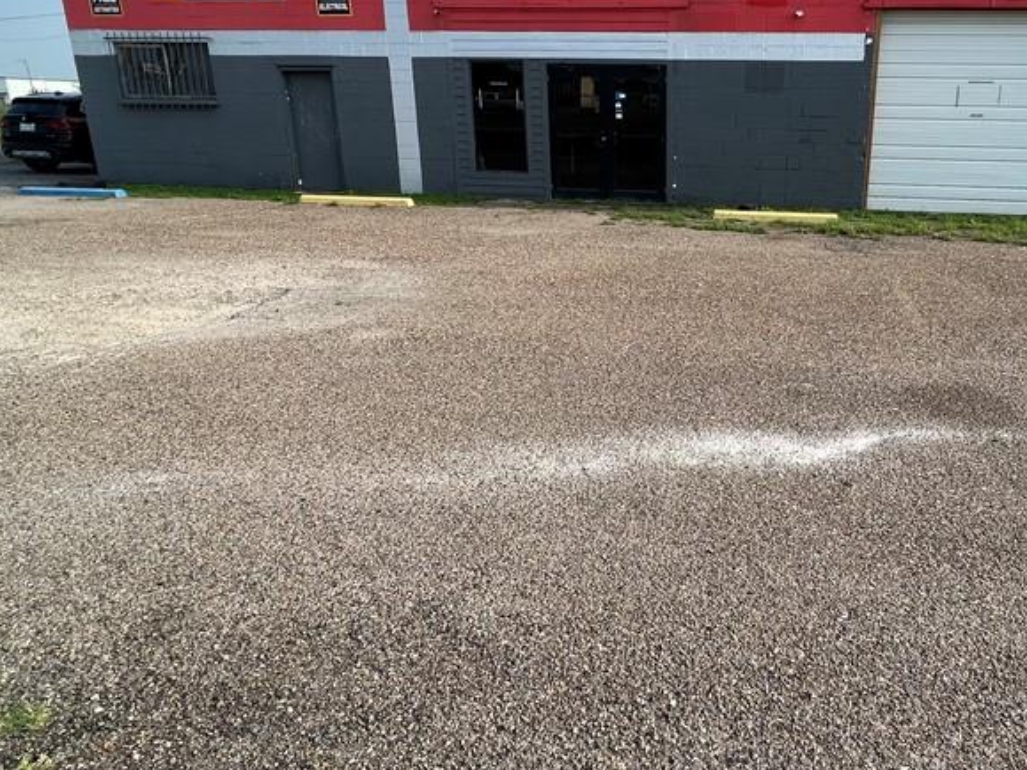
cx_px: 699
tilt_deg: -16.2
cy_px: 326
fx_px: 682
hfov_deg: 71.4
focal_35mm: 23
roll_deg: -1.2
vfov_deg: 58.6
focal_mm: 1.57
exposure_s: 1/834
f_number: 1.8
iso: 32
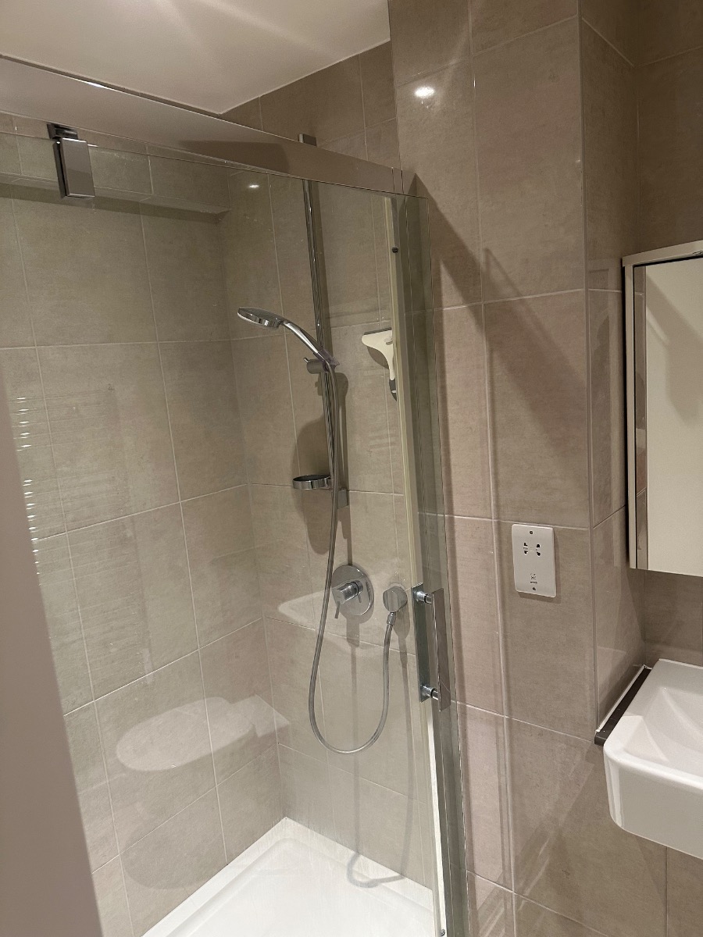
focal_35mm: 24
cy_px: 468
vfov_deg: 71.6
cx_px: 352
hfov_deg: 56.8
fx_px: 650
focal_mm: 6.86
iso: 250
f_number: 1.78
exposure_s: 1/50
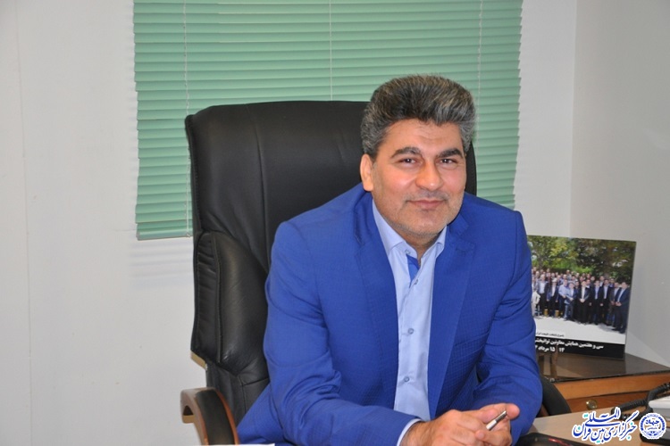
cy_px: 223
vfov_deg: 17.5
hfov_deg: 26.0
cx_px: 335
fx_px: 1452
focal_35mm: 78
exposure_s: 1/60
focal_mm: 52
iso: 800
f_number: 5
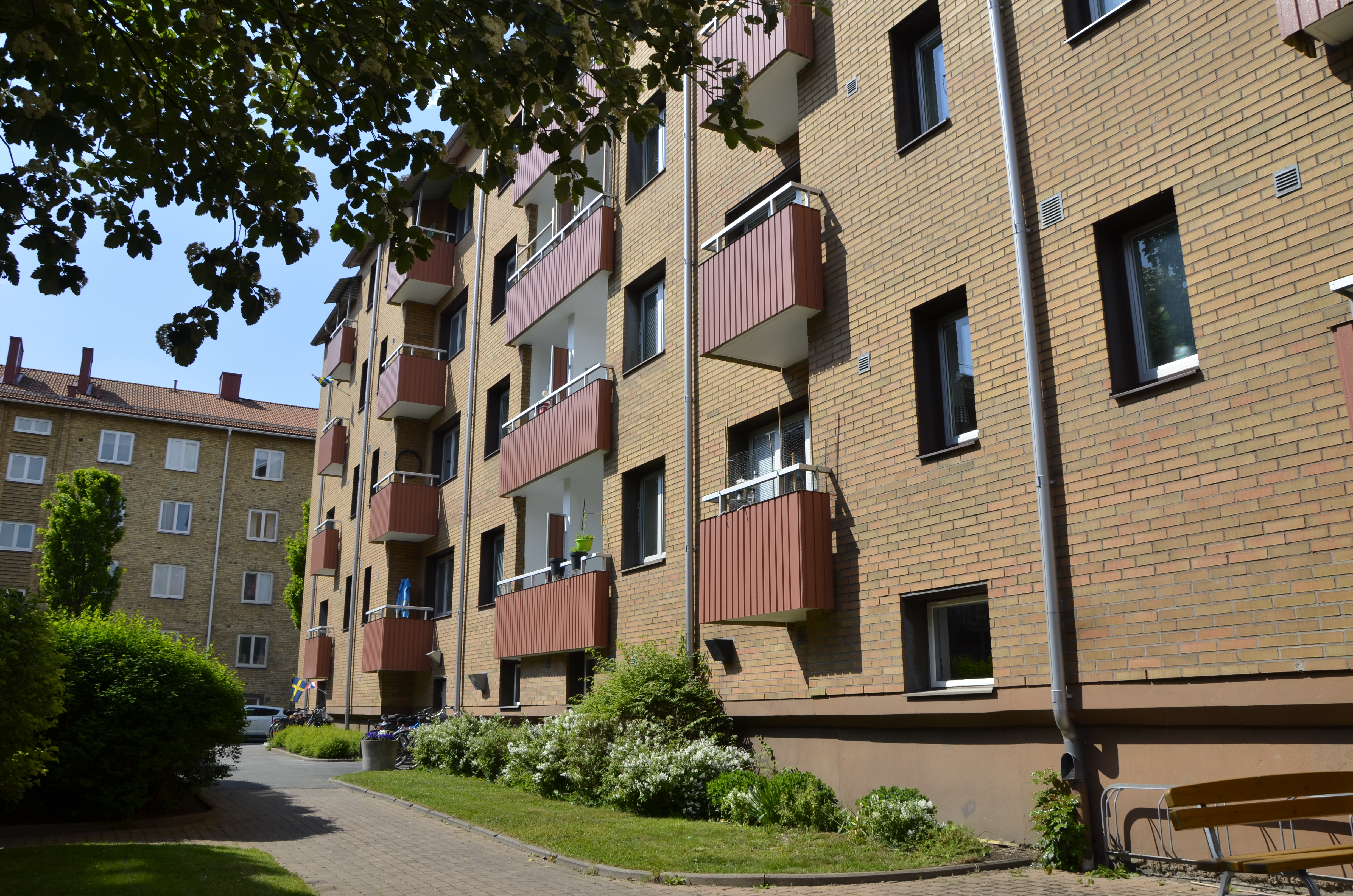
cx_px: 676
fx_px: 1013
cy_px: 448
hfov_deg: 67.5
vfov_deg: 47.7
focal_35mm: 27
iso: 100
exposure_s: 1/250
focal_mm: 18
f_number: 8
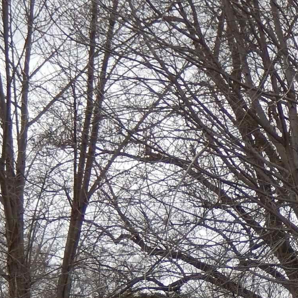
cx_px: 371
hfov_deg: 10.6
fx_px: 1578
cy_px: 290
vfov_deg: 10.7
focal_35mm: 162
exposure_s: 1/200
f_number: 4.3
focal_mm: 8.1
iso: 125
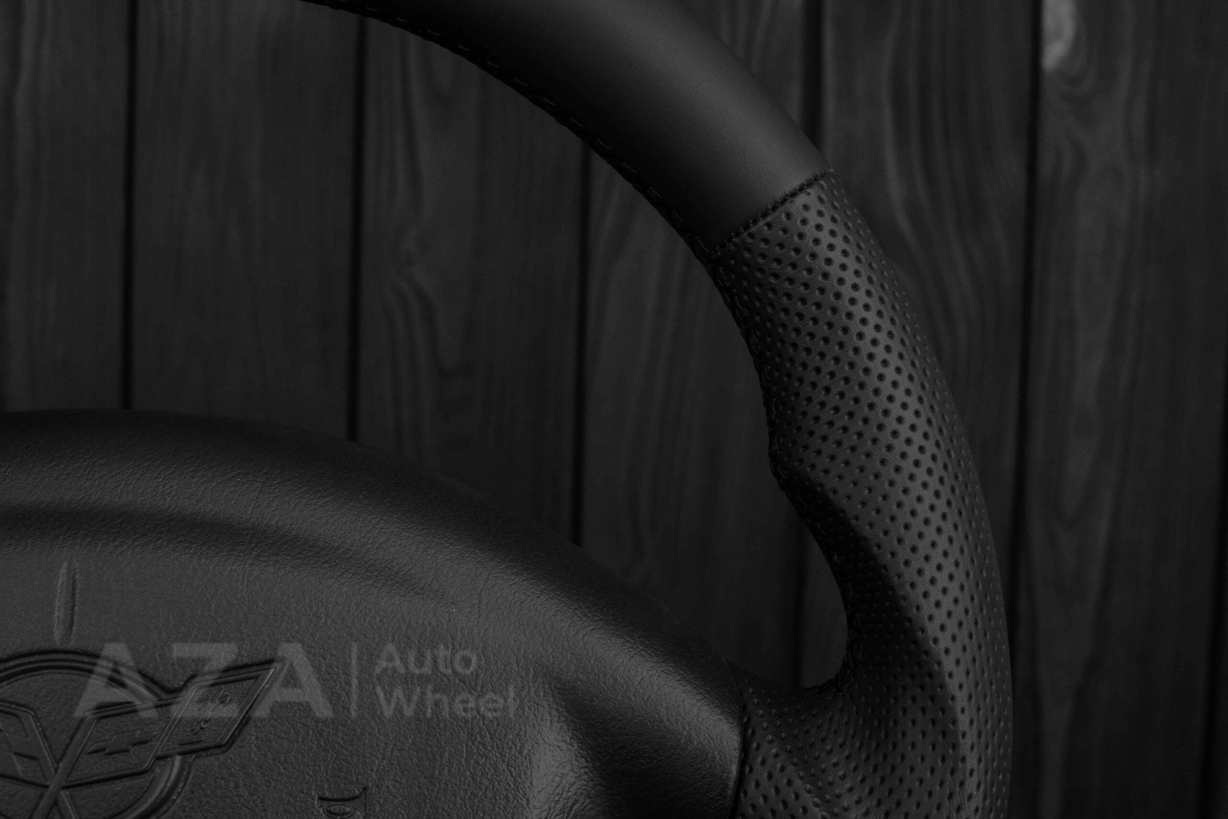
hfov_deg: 37.8
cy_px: 410
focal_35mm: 52
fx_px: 1791
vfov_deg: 25.8
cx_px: 614
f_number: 6.3
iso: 500
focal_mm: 35
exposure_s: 1/125
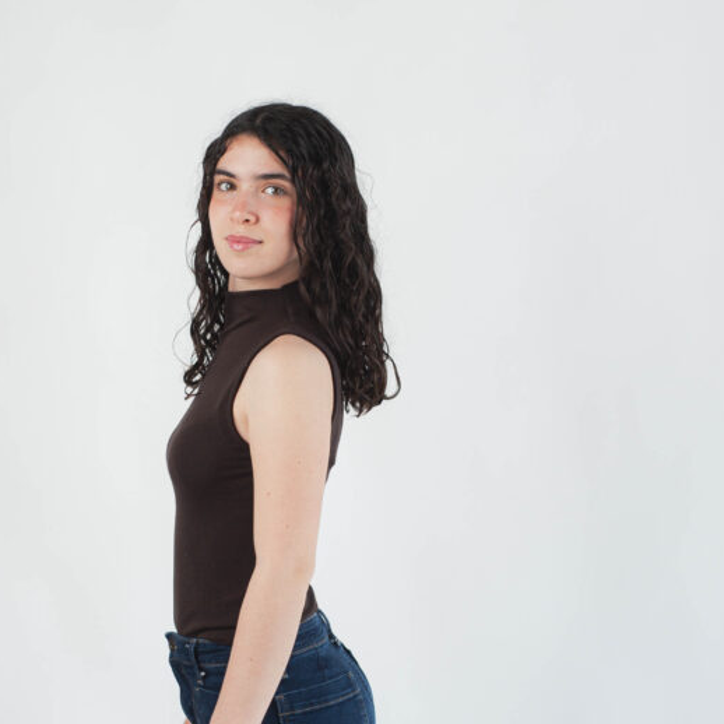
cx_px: 312
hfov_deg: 20.6
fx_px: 1988
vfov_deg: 20.2
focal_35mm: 84
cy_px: 657
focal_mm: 50
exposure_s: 1/200
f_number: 3.5
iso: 200
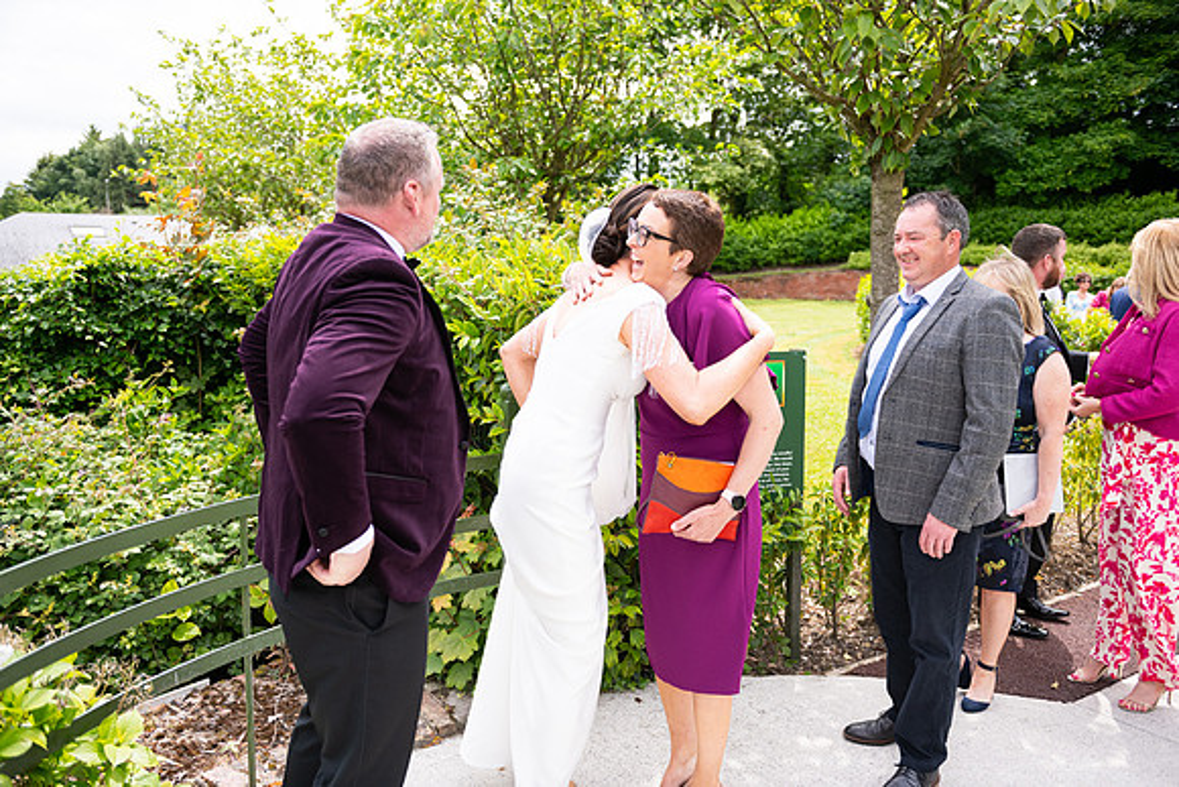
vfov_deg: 45.0
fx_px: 950
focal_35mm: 29
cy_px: 394
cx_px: 590
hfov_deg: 63.6
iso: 250
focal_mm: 29
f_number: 3.5
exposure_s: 1/1600
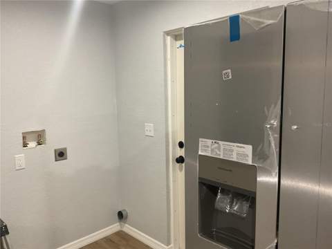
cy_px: 124
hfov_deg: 61.7
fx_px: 278
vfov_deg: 48.2
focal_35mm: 29
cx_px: 166
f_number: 1.8
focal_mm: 3
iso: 100
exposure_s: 1/60
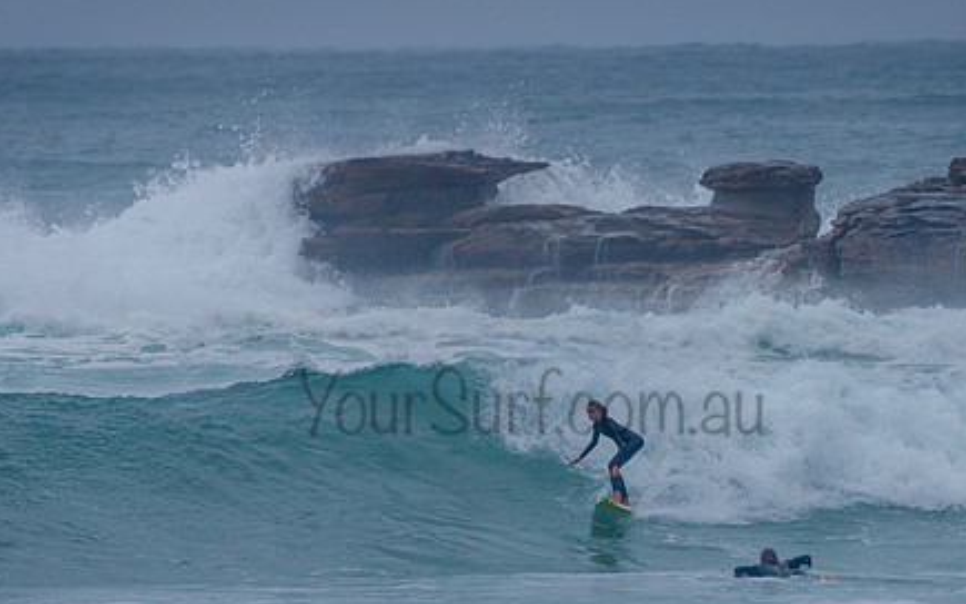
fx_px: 21907
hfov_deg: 2.5
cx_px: 529
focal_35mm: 832
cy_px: 383
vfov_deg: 1.6
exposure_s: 1/2000
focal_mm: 500
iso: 400
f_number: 5.6
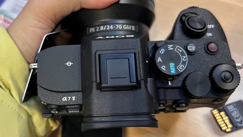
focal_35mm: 37
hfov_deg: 53.5
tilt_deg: -57.3
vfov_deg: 31.9
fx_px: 238
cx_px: 94
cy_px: 56
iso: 64
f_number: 1.5
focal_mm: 5.7
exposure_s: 1/120
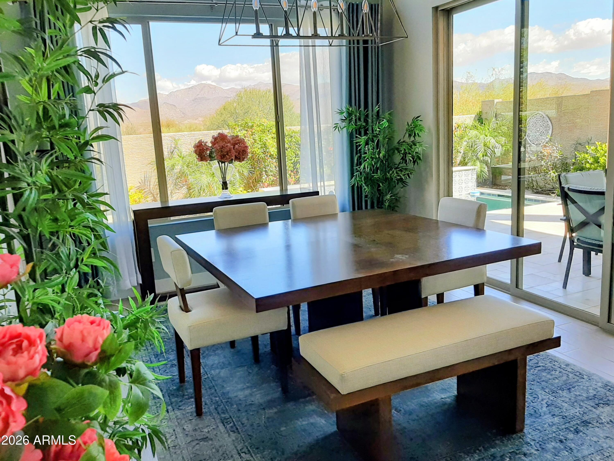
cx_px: 307
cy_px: 230
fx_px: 461
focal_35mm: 26
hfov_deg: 67.3
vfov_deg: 53.1
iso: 40
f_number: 1.7
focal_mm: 3.93
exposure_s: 1/309
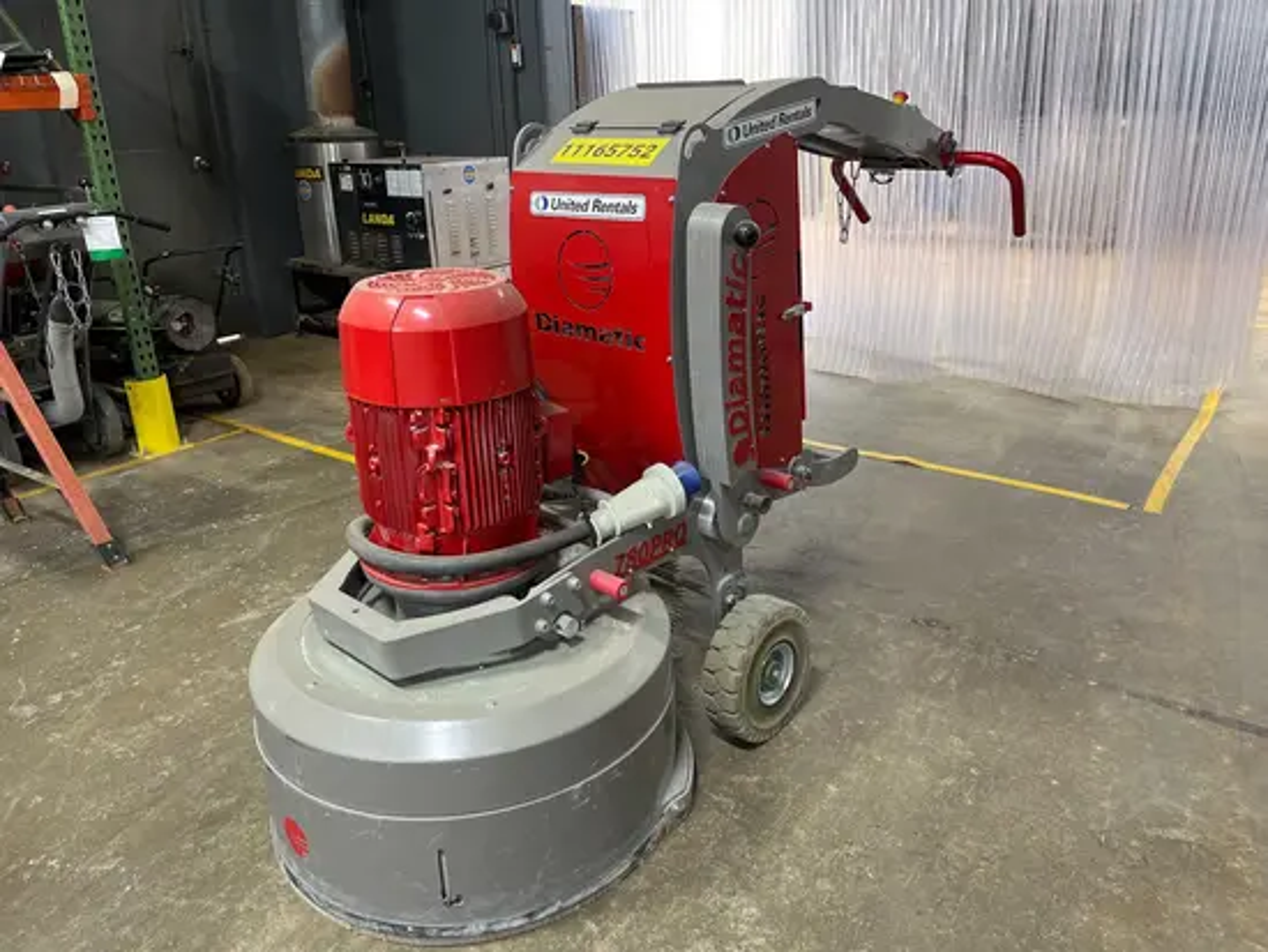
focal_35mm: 26
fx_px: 953
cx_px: 634
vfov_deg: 53.1
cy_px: 476
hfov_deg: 67.3
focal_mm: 5.1
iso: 125
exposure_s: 1/60
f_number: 1.6
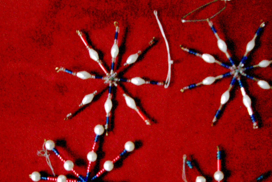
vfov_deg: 25.2
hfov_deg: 37.4
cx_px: 158
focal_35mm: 53
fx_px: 400
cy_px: 140
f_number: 2.6
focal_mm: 5.8
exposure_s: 1/8
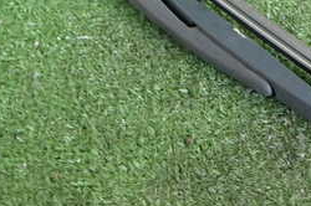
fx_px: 647
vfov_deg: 17.9
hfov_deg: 26.4
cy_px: 31
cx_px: 261
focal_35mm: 75
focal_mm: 5.4
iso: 400
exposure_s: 1/50
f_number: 2.3
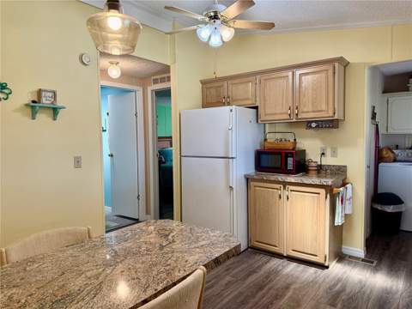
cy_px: 154
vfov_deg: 56.8
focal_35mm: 24
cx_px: 206
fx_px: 286
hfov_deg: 71.6
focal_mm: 6.76
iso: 200
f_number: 1.78
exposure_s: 1/166
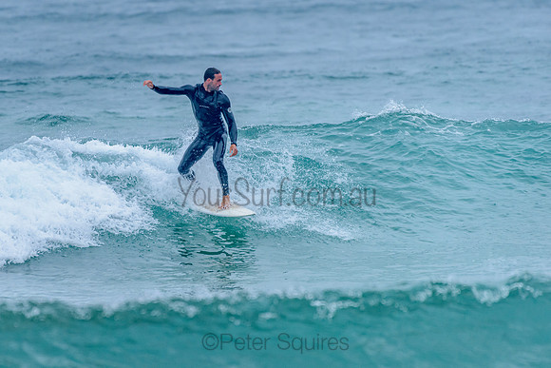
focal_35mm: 628
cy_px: 179
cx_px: 210
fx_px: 9610
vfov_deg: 2.2
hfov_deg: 3.3
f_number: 5.6
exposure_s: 1/2000
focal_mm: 500
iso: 800
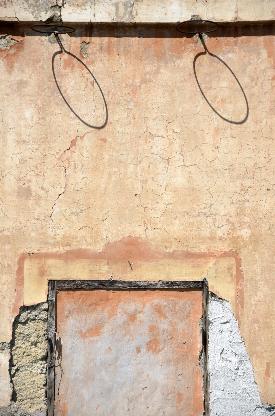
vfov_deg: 14.9
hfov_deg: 9.9
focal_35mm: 138
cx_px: 138
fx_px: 1588
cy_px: 208
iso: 100
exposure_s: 1/640
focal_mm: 92
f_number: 6.3
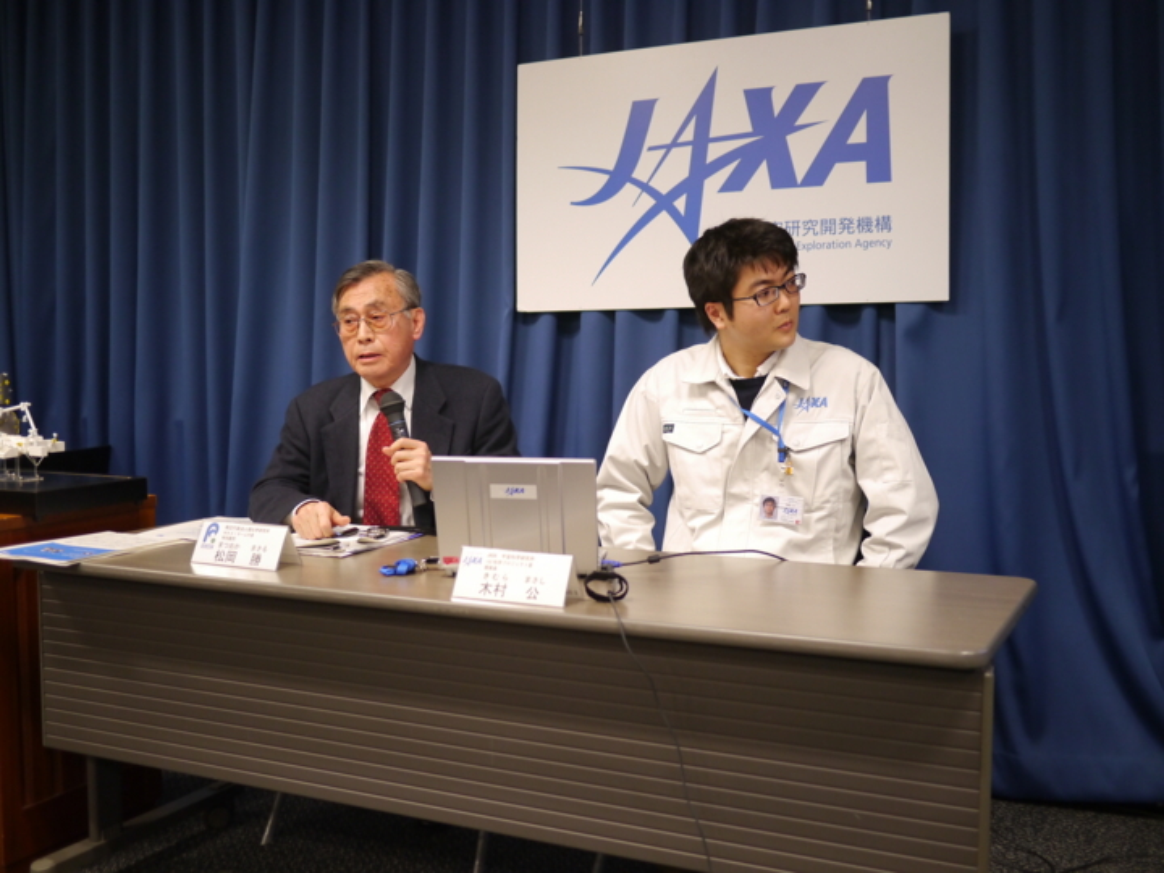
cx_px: 582
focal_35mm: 40
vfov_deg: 36.0
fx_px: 1345
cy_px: 436
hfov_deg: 46.8
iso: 640
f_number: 1.7
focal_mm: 20
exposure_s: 1/125
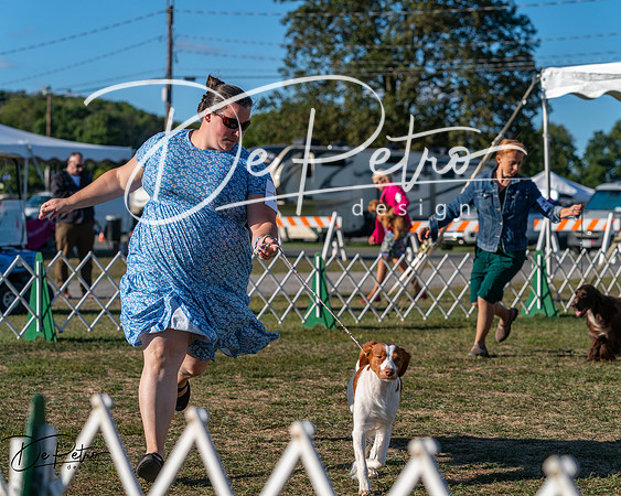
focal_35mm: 93
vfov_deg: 16.4
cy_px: 248
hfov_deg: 20.5
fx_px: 1717
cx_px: 310
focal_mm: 83
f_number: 4.5
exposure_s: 1/1250
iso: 100
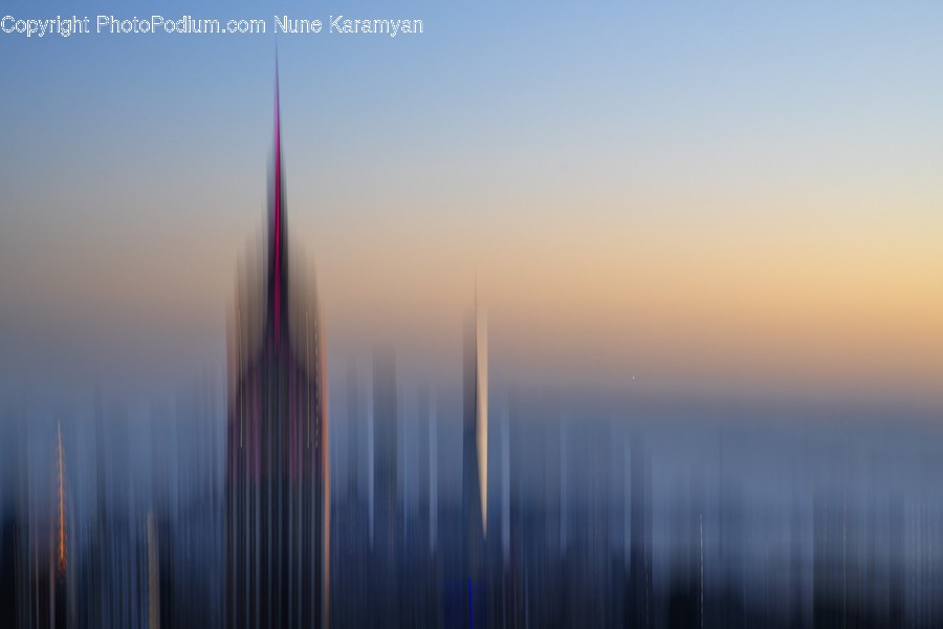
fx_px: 2226
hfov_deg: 23.9
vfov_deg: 16.1
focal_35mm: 85
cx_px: 472
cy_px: 314
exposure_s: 1/13
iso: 100
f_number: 8
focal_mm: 85
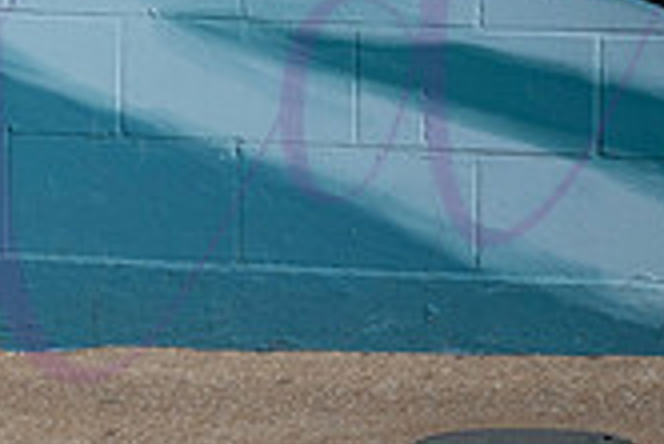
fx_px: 6756
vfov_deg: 3.7
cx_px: -140
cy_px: -246
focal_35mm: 366
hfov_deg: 5.6
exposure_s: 1/1000
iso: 400
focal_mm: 105
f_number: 11
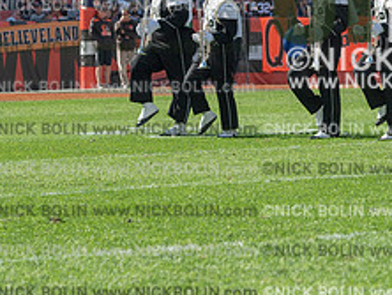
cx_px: 397
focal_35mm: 246
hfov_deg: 8.0
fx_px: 2789
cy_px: 6
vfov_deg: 6.0
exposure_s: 1/2000
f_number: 5
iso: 400
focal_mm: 98
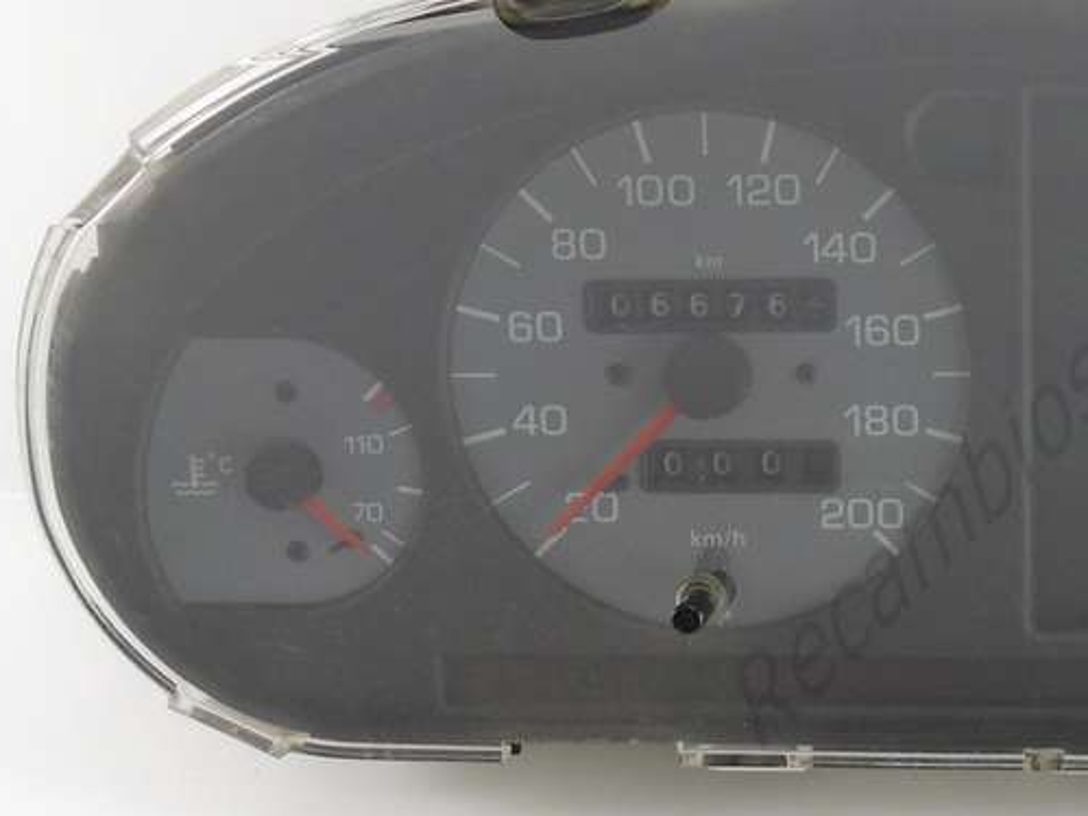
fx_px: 1791
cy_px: 371
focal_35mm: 57
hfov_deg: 31.2
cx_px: 1099
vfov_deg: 25.6
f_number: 3.2
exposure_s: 1/60
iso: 100
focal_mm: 4.6
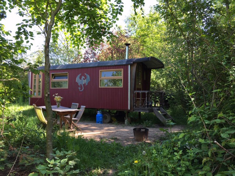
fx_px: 197
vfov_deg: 48.2
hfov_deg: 61.7
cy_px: 88
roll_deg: -1.4
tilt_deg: +2.4
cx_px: 118
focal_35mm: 29
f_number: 2.2
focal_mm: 4.15
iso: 25
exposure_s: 1/160
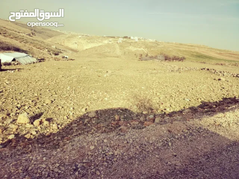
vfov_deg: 56.8
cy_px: 90
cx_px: 120
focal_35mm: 24
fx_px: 166
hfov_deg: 71.6
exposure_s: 1/705
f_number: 1.75
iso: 100
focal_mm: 5.25
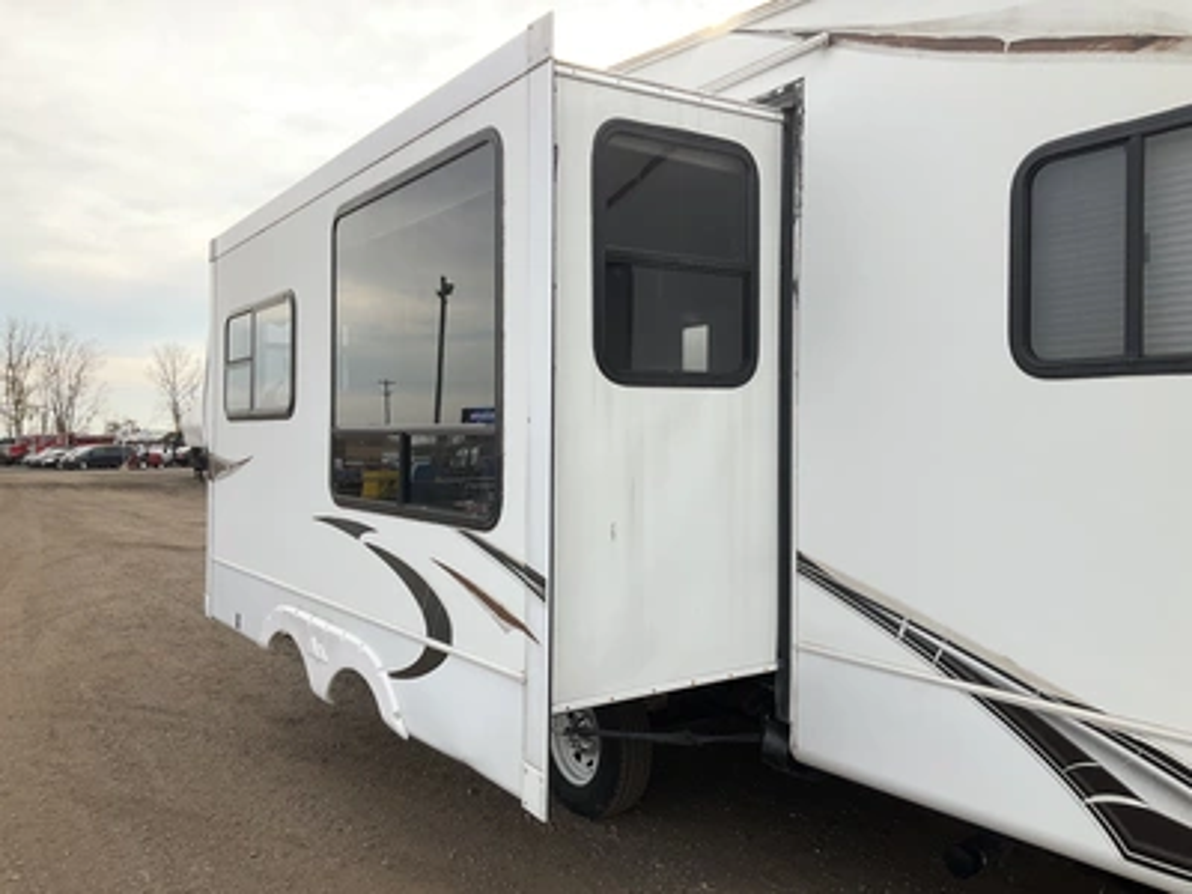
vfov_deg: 48.2
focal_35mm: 29
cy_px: 447
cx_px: 596
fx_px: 999
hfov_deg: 61.7
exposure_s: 1/580
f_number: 1.8
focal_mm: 3
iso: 25
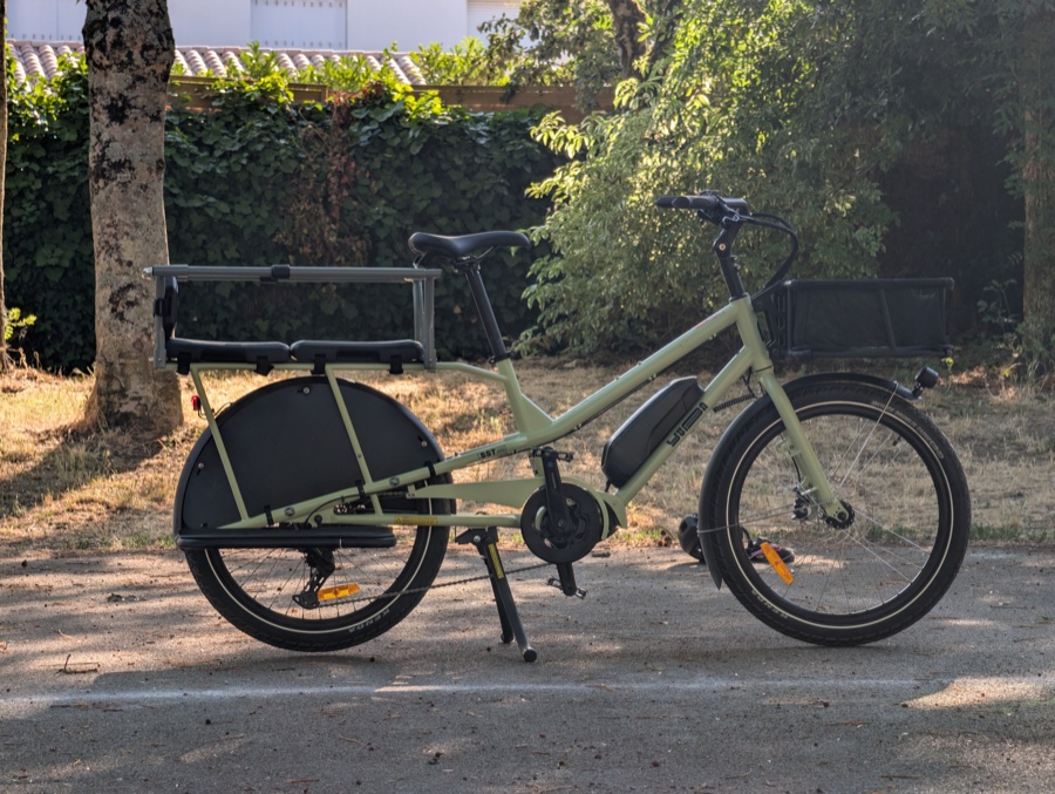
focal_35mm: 110
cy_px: 397
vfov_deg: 13.5
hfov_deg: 17.9
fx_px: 3356
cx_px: 528
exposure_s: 1/211
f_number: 2.8
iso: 42
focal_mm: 17.91
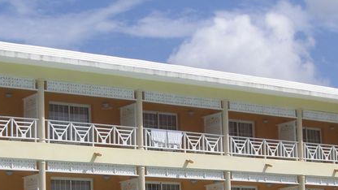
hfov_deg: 20.9
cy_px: 175
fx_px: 914
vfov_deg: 11.8
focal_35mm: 102
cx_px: 171
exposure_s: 1/250
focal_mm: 6.2
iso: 64
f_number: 8
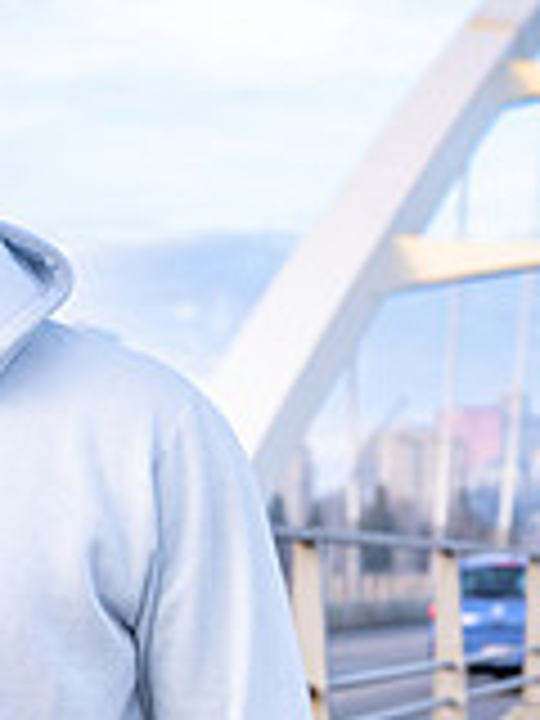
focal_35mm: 108
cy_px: 457
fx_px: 2246
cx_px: 256
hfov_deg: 13.7
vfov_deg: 18.2
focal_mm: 31
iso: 100
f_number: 2.8
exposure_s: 1/200
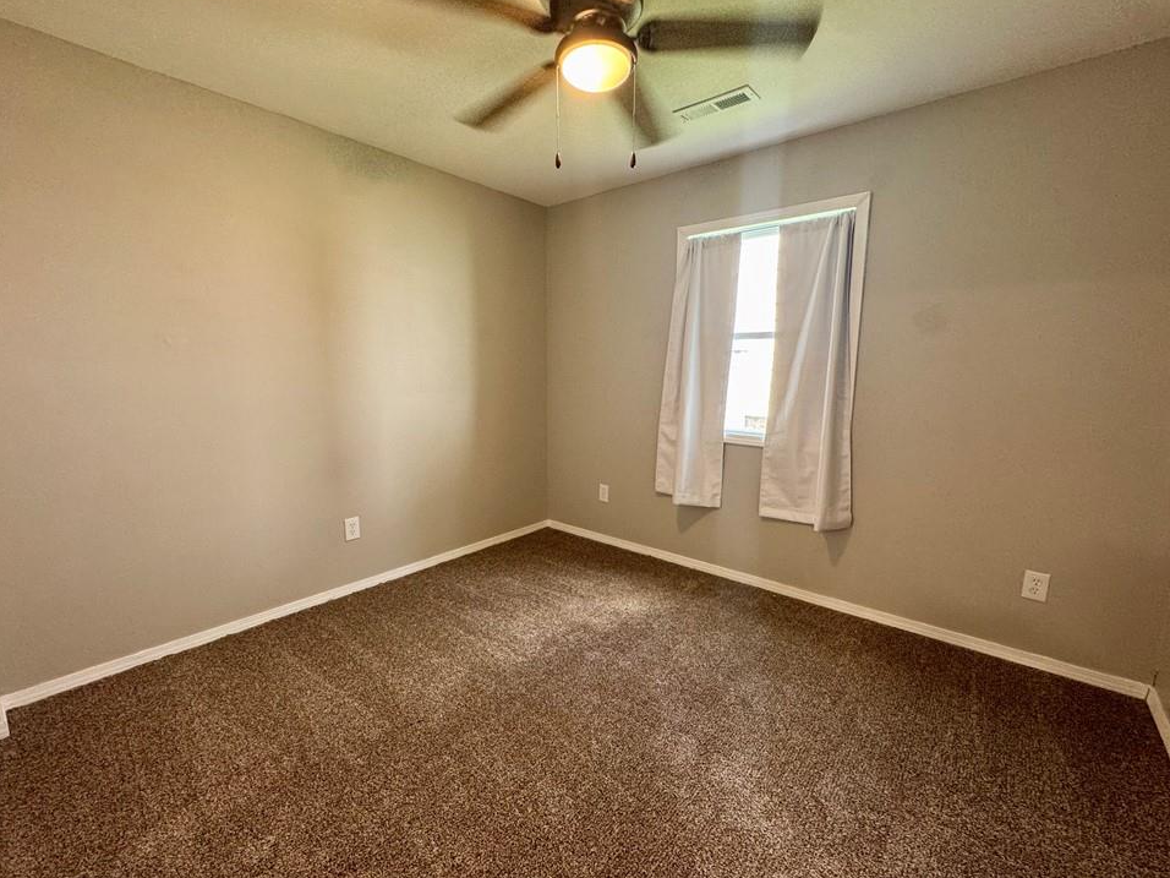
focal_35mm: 15
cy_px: 440
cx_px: 583
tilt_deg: -8.8
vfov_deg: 81.7
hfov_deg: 98.2
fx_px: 507
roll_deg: -0.4
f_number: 2.2
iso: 160
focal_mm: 2.22
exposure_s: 1/60
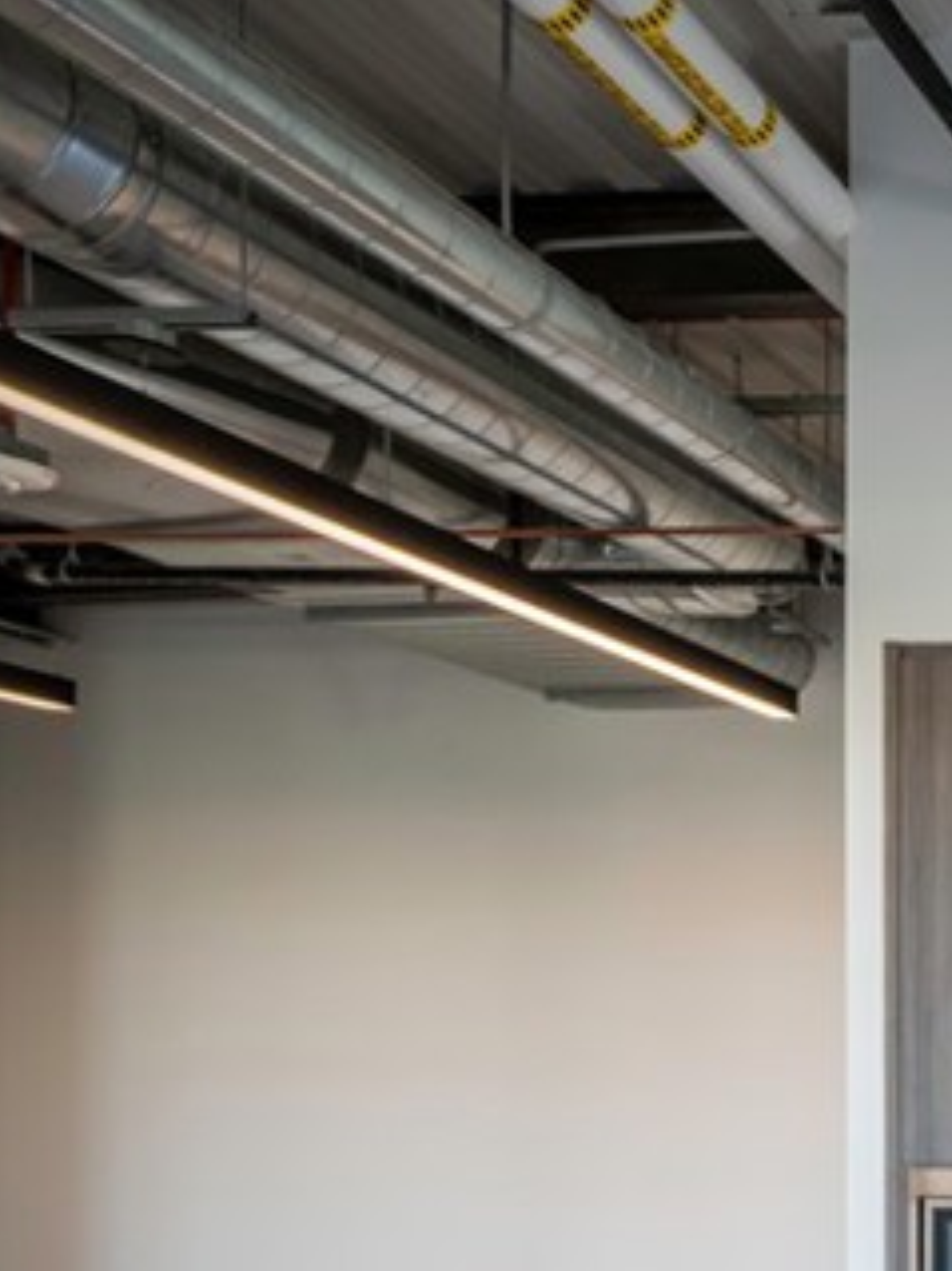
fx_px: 1358
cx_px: 1741
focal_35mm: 37
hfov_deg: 21.9
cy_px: 1100
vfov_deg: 46.2
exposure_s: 1/250
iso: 100
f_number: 4
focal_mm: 12
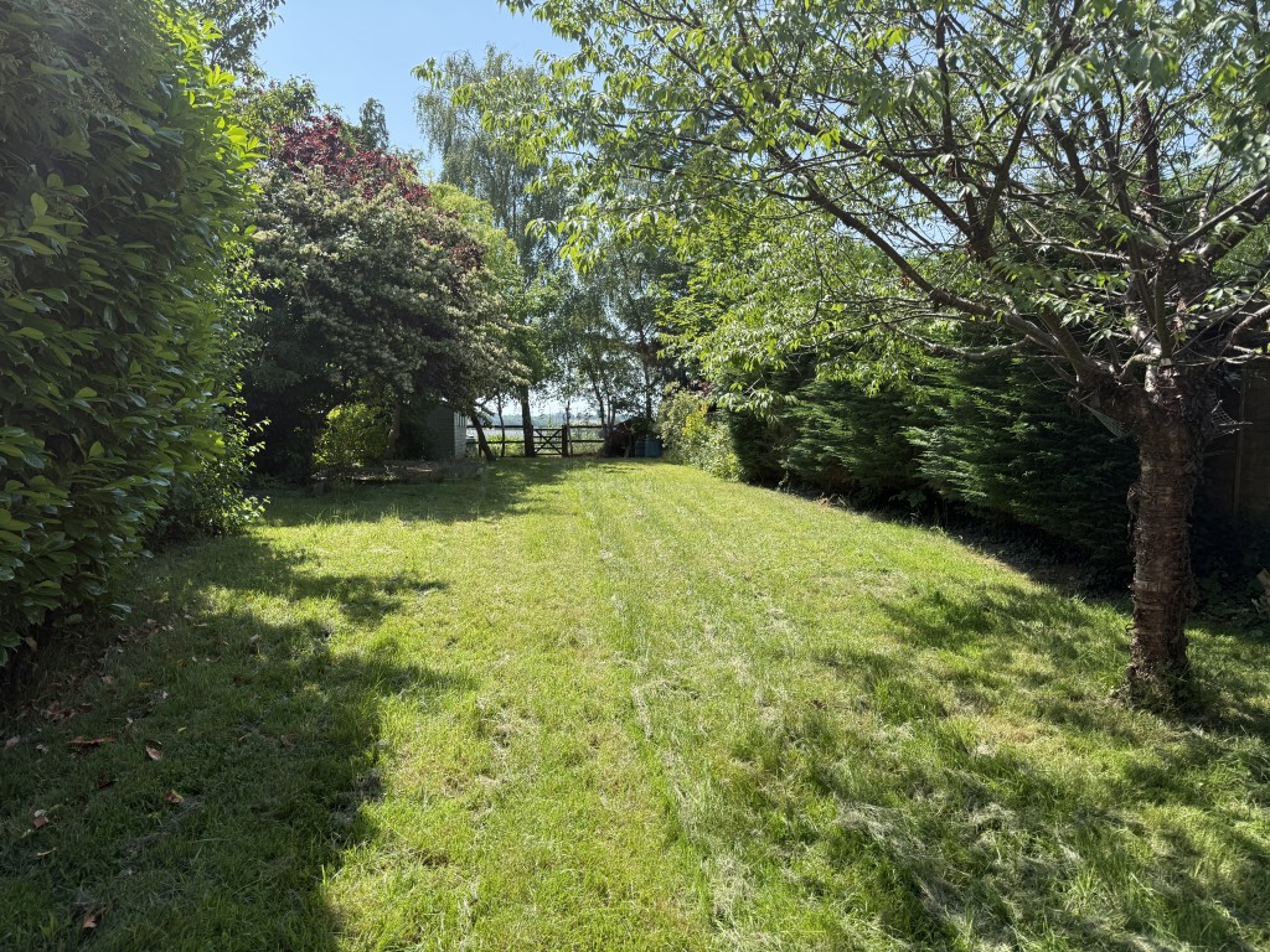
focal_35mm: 24
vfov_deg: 56.8
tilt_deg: -2.4
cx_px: 635
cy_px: 476
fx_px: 881
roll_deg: +0.0
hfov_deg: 71.6
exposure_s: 1/1689
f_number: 1.78
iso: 80
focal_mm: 6.76
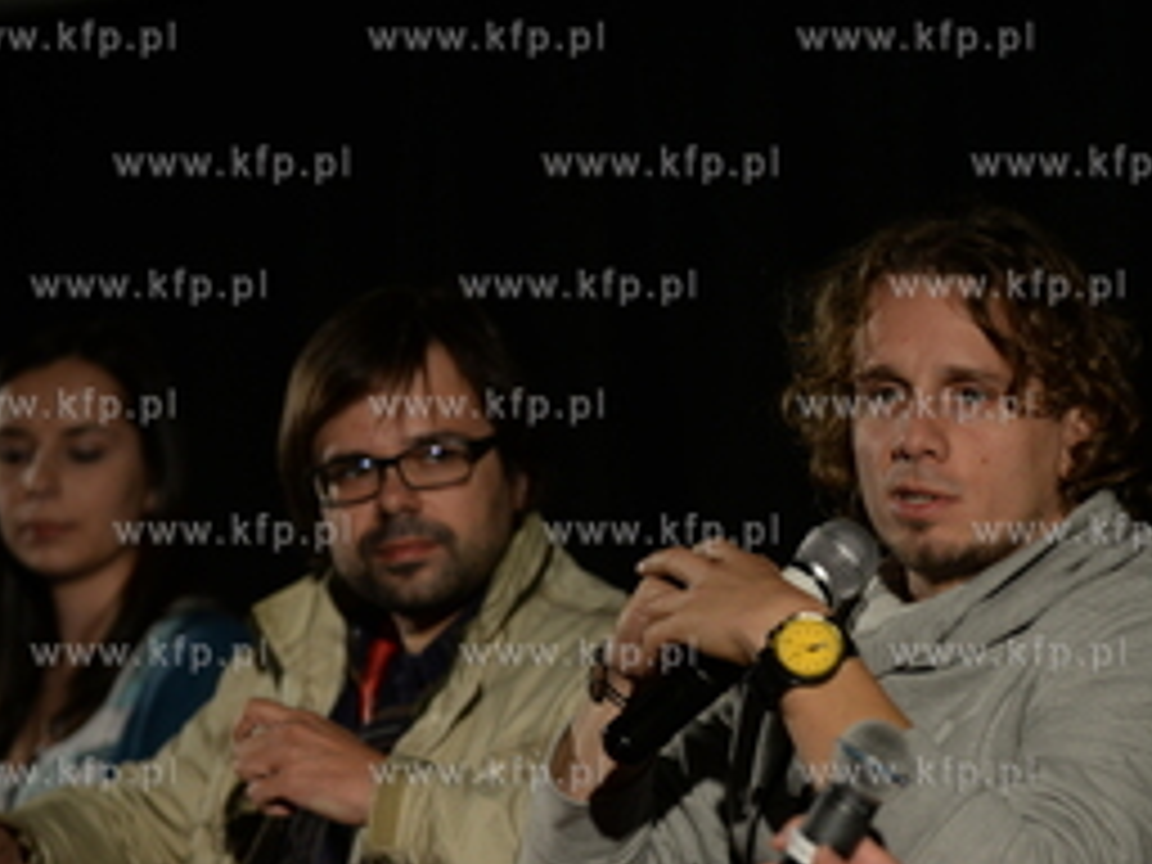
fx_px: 5990
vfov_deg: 8.2
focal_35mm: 180
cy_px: 592
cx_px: 819
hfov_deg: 11.0
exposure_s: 1/320
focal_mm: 120
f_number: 2.8
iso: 800
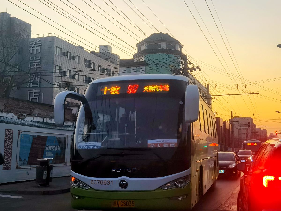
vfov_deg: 30.3
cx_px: 140
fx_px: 390
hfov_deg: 39.7
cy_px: 106
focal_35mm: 48
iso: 50
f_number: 1.9
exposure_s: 1/120
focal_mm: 6.71
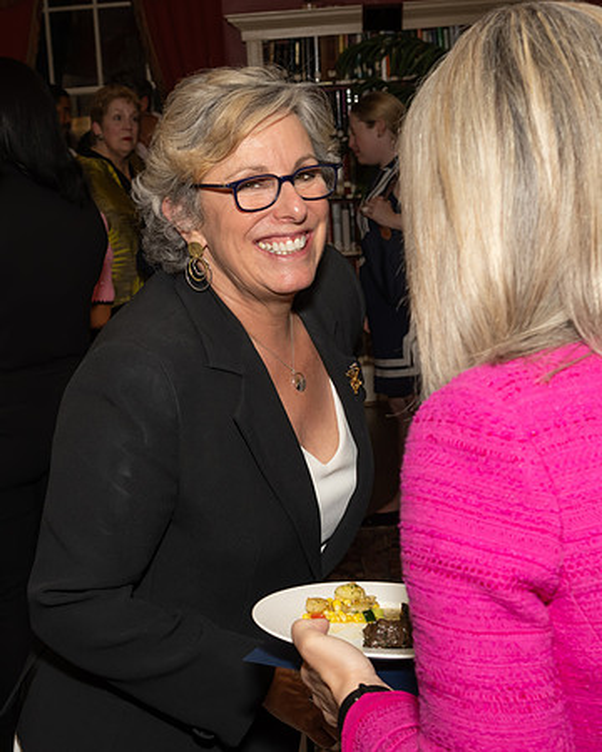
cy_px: 369
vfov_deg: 25.5
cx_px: 196
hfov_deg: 20.5
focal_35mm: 75
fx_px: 1662
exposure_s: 1/250
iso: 500
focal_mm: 35
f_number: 7.1
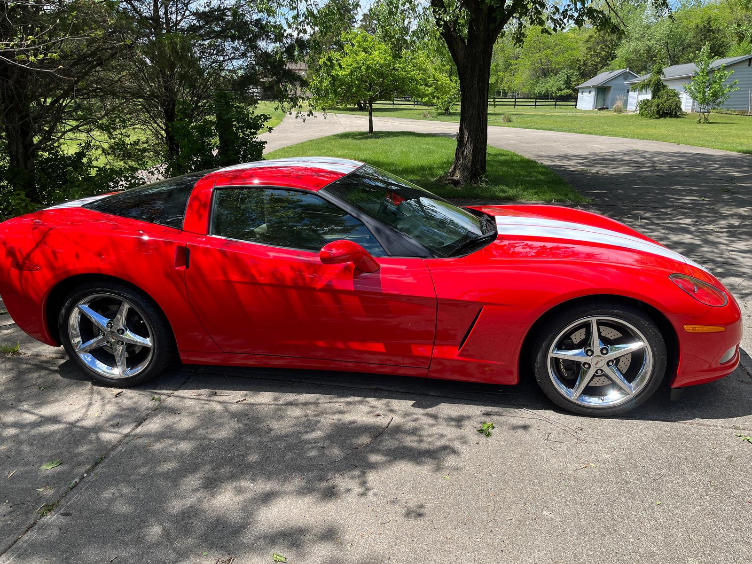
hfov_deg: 67.3
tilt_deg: -17.3
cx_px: 376
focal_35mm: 26
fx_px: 565
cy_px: 282
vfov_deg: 53.1
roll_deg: -0.1
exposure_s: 1/1672
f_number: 1.6
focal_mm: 5.1
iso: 50
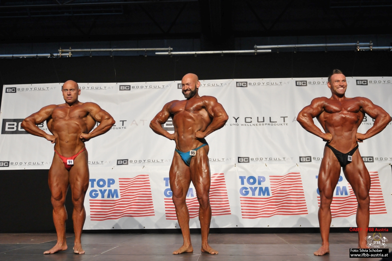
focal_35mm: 44
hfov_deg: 45.0
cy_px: 130
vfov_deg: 30.8
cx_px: 196
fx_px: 473
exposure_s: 1/320
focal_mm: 29
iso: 1000
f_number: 3.2
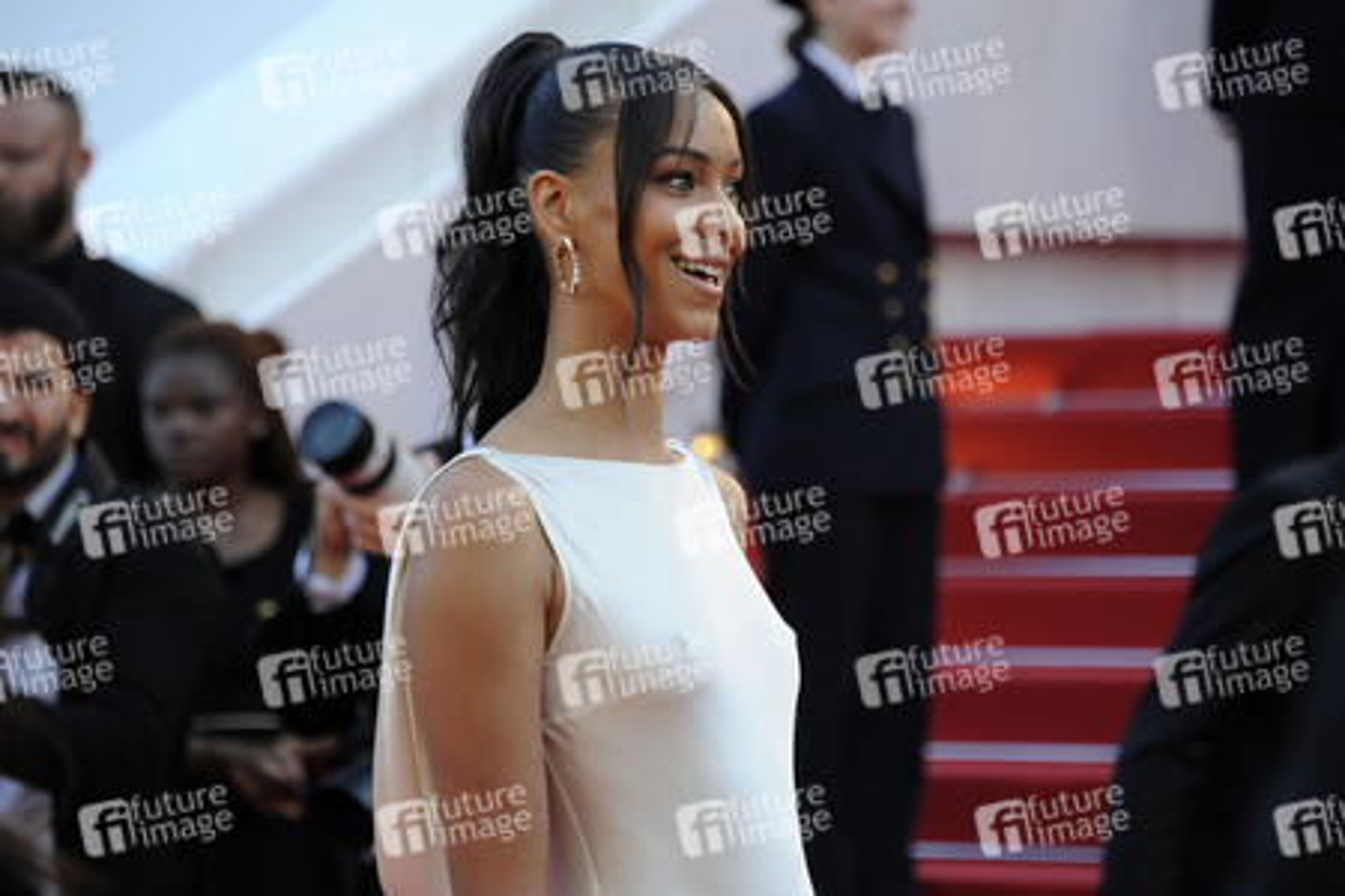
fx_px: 7845
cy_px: 448
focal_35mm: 210
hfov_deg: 9.8
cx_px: 672
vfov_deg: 6.5
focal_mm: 210
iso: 640
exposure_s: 1/250
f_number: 5.6
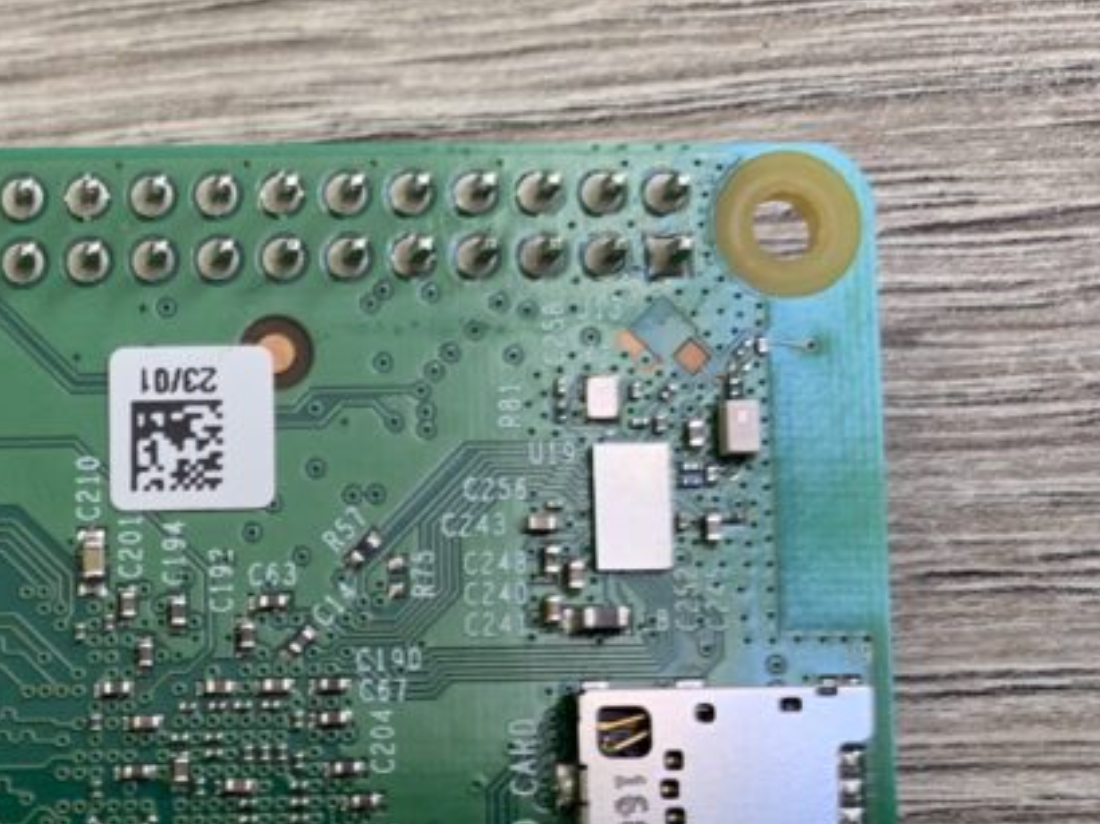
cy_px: 888
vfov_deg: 21.5
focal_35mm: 65
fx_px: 2064
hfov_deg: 26.8
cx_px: -185
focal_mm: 4.25
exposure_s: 1/50
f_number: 1.8
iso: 64
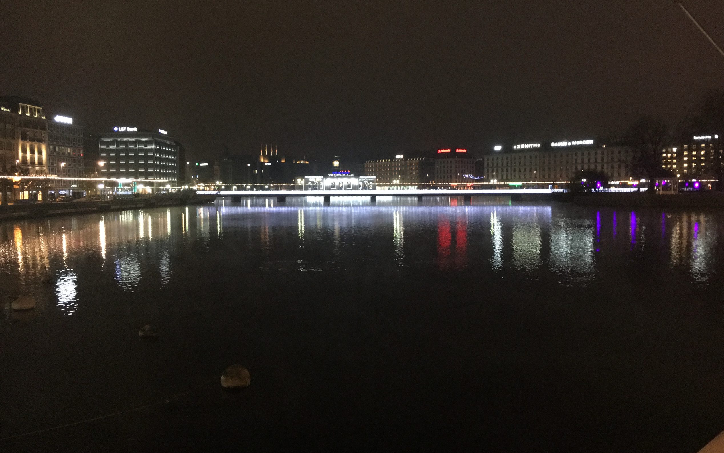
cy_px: 200
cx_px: 361
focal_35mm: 31
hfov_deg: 61.2
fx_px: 612
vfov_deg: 40.5
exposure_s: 1/17
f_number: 2.2
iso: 400
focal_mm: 4.15
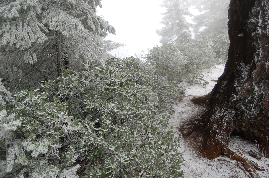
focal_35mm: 27
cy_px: 89
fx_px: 201
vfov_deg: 47.8
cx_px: 134
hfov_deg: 67.5
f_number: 5.6
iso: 200
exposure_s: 1/125
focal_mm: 18
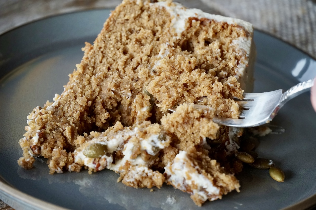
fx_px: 1303
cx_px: 158
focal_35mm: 148
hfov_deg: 13.8
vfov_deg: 9.2
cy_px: 105
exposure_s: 1/160
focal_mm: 99
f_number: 5.6
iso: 1250
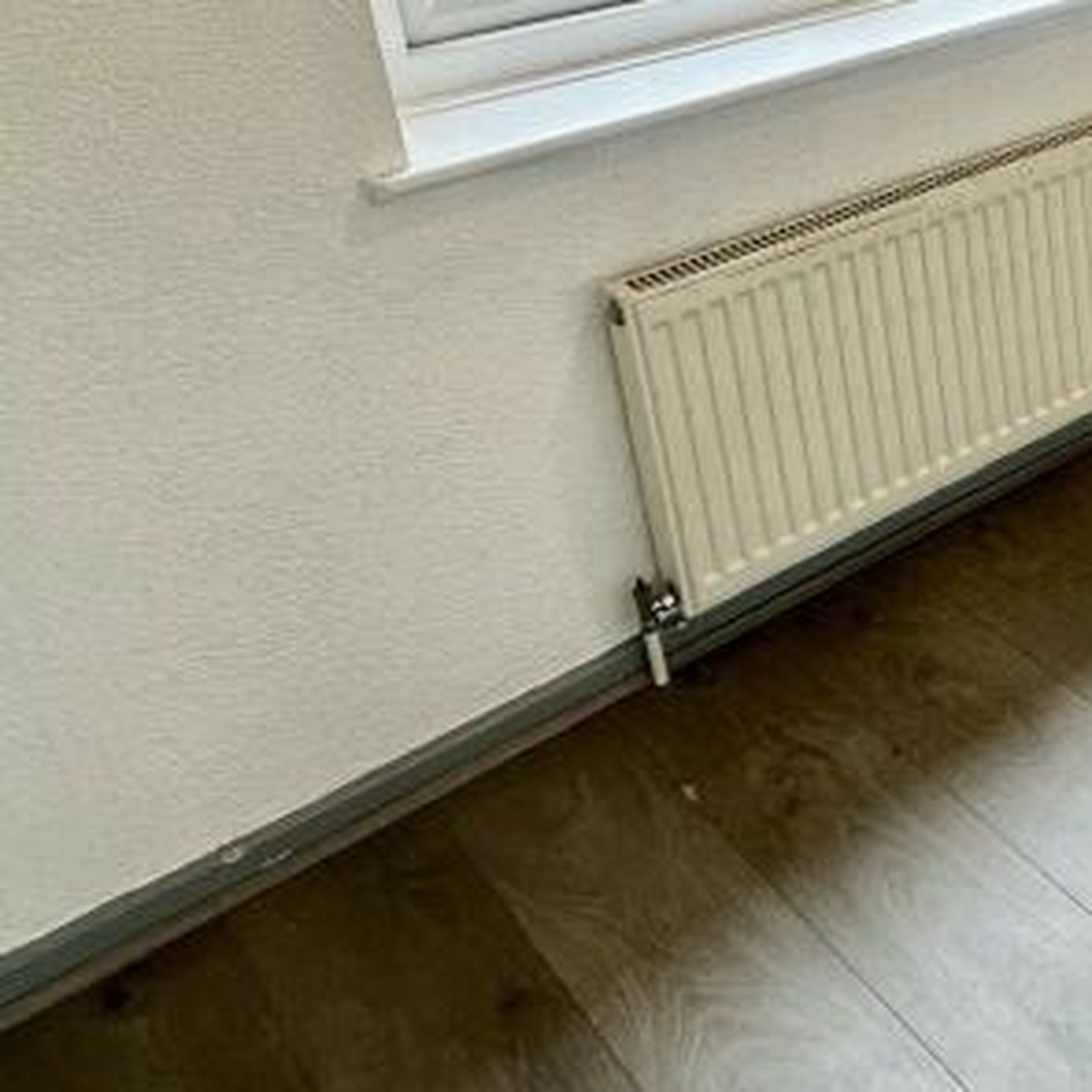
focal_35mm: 43
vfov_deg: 36.1
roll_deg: +0.8
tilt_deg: -18.4
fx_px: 1535
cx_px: 1481
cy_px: 59
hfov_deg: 29.8
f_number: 2.2
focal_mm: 2.22
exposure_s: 1/100
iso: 100
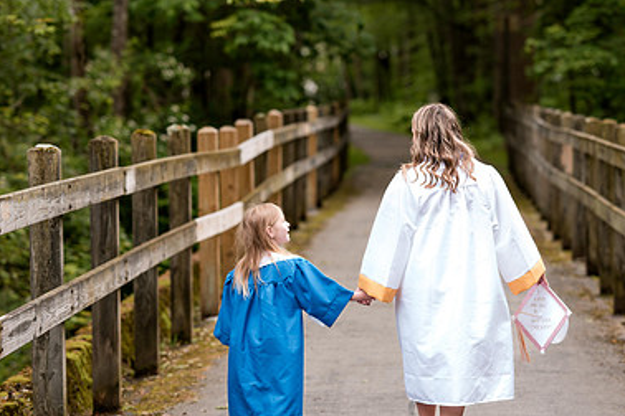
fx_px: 2465
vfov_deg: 9.7
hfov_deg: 14.4
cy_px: 259
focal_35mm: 142
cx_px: 341
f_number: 2.2
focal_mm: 85
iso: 50
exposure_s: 1/250
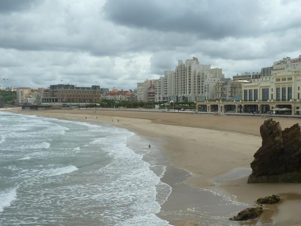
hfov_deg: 45.0
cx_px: 203
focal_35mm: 41
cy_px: 130
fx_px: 357
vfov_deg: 35.1
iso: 80
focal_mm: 5
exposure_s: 1/500
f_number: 5
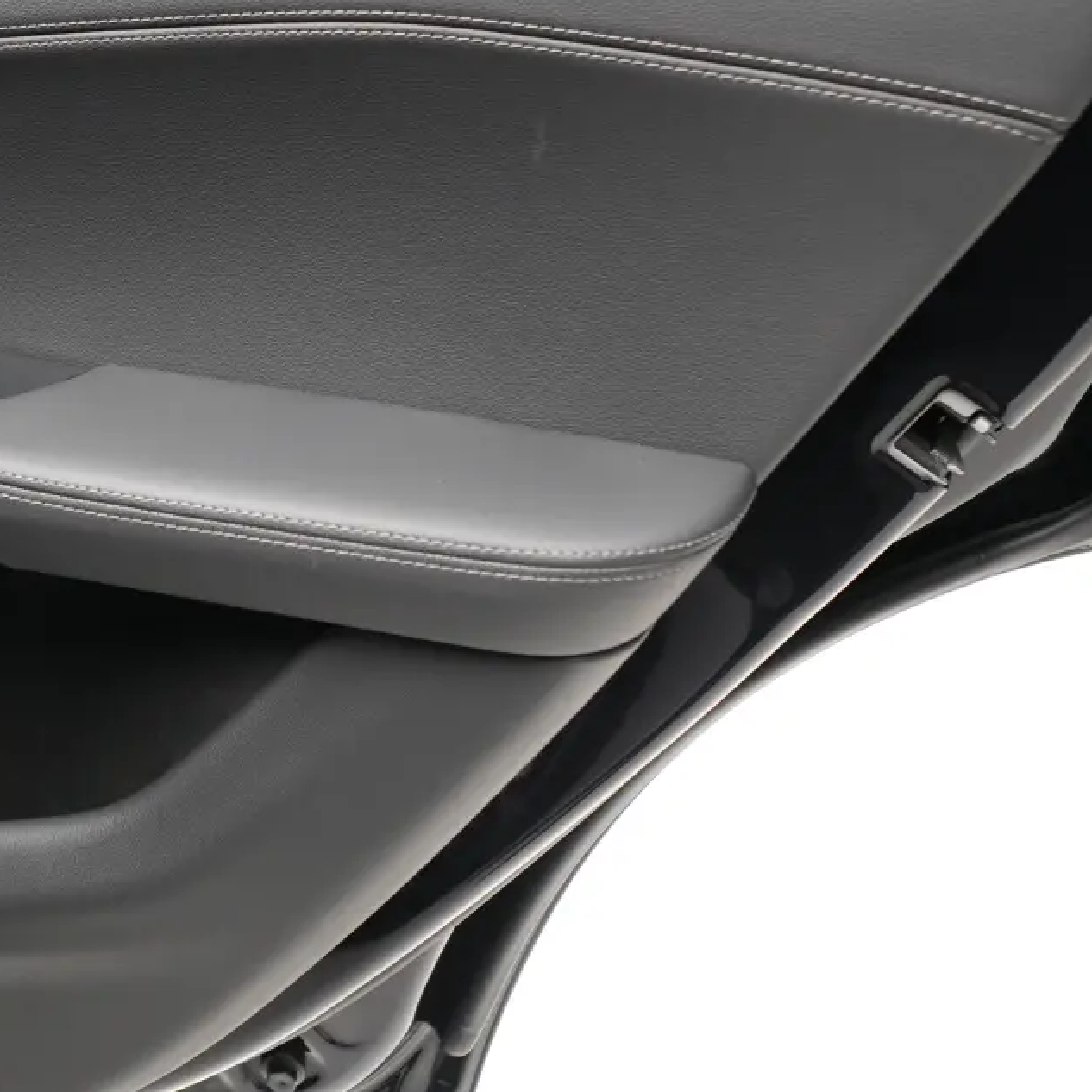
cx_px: 35
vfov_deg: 41.4
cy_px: 167
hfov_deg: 39.5
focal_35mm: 38
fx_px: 1352
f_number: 2.8
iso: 2000
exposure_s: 1/100
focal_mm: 11.6
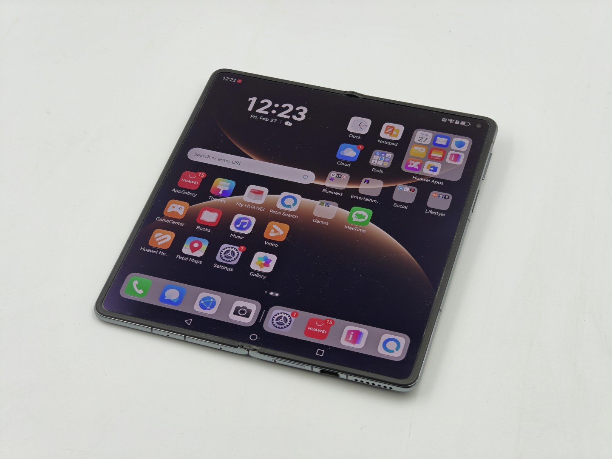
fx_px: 1238
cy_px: 230
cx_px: 306
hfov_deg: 27.8
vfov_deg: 21.0
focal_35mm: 70
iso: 125
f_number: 2.6
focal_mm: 13.3
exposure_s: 1/100
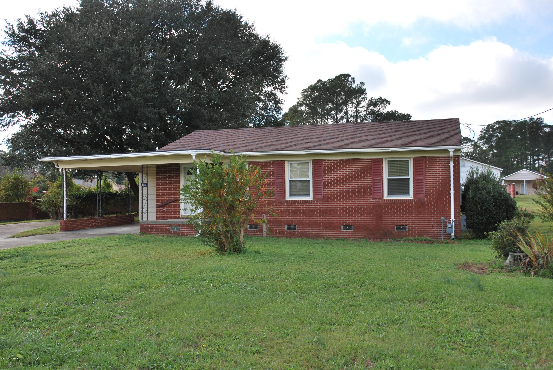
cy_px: 185
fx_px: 577
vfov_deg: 35.6
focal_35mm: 38
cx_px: 276
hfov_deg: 51.2
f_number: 7.1
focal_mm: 25
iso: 100
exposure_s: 1/200
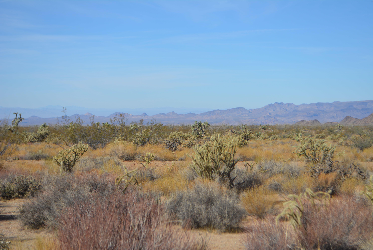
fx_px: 855
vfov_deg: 16.6
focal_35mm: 82
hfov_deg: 24.6
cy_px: 125
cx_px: 186
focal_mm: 55
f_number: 7.1
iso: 400
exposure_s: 1/1600
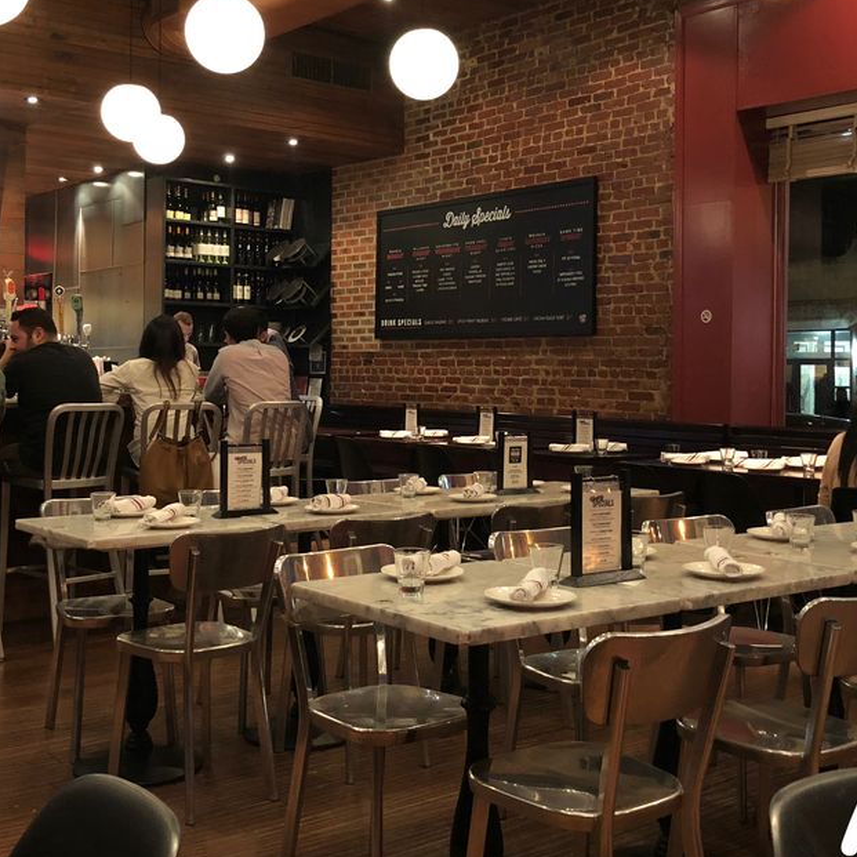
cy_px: 366
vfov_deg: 38.3
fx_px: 1232
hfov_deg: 38.3
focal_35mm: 44
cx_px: 424
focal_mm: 3.99
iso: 125
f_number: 1.8
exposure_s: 1/4
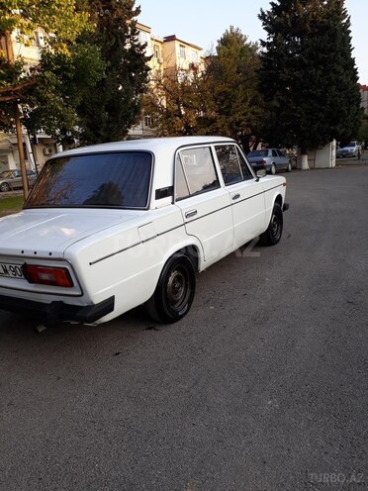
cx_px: 184
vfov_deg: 65.3
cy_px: 246
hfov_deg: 51.4
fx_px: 383
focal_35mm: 27
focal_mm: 3.6
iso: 40
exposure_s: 1/256
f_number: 1.9
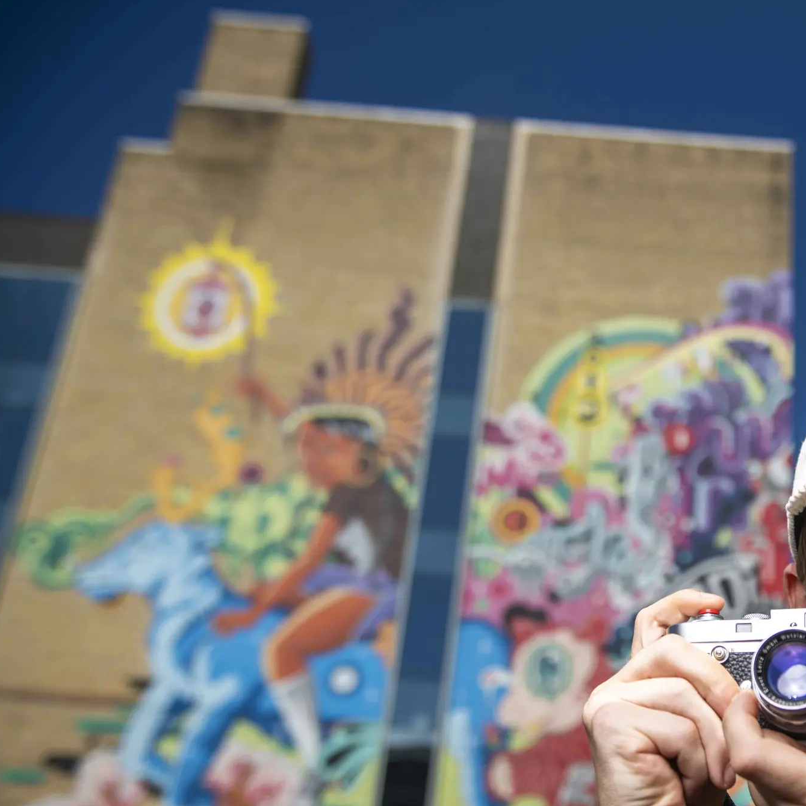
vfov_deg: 32.7
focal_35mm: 52
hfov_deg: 31.5
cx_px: 696
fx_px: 1370
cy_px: 492
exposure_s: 1/3200
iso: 125
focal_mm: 32
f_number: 3.5
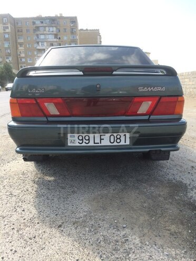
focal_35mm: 29
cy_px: 130
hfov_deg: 48.2
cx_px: 98
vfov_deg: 61.7
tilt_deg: -13.5
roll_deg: +2.0
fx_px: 219
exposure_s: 1/774
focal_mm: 4.15
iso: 32
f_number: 2.2
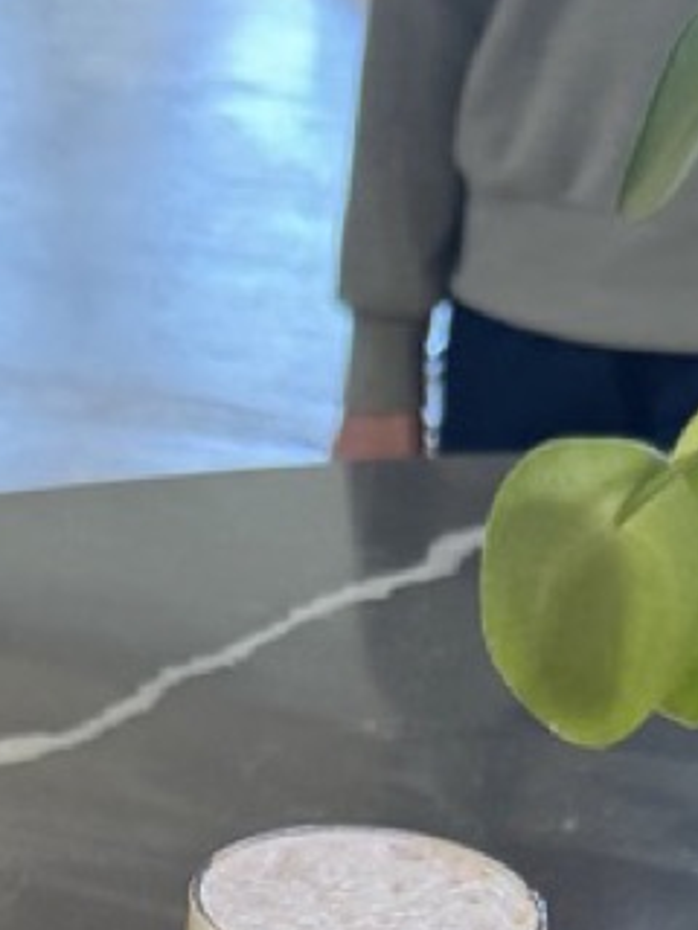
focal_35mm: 105
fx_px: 2823
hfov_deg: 13.8
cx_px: -102
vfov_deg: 16.8
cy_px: 1444
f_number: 1.78
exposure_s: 1/60
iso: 200
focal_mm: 6.76
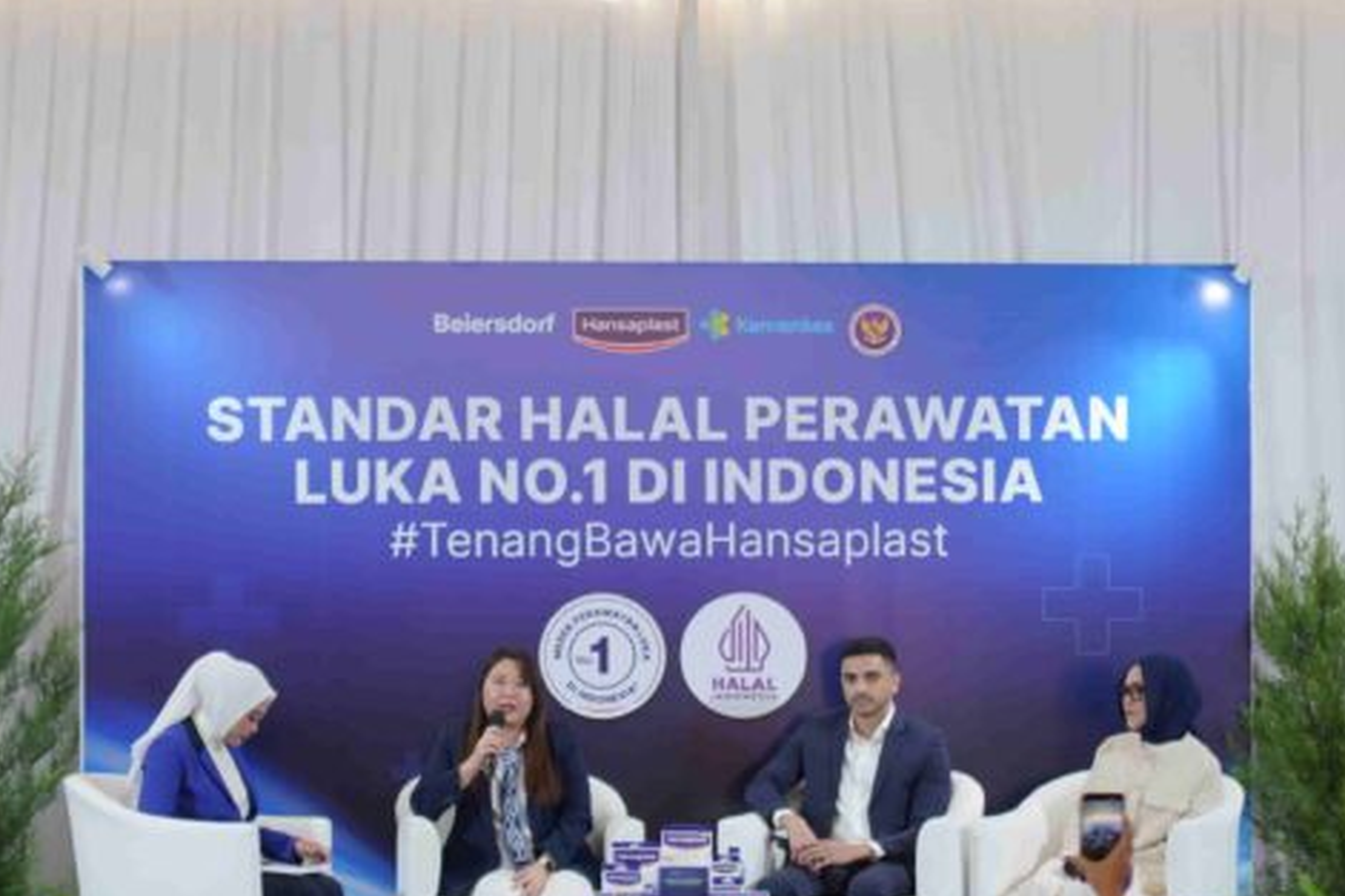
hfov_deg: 15.3
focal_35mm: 134
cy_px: 656
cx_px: 675
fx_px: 5004
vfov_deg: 10.2
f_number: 1.8
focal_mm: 55
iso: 500
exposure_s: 1/200
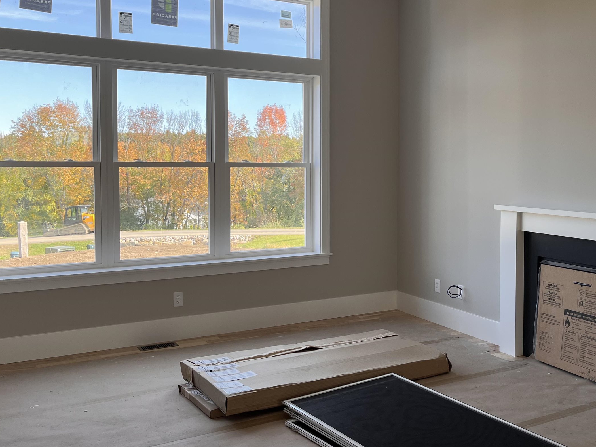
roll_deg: +0.6
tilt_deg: -0.5
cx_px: 373
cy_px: 186
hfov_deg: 48.5
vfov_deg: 37.6
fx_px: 654
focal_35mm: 38
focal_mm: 5.1
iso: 40
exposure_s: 1/291
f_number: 1.6
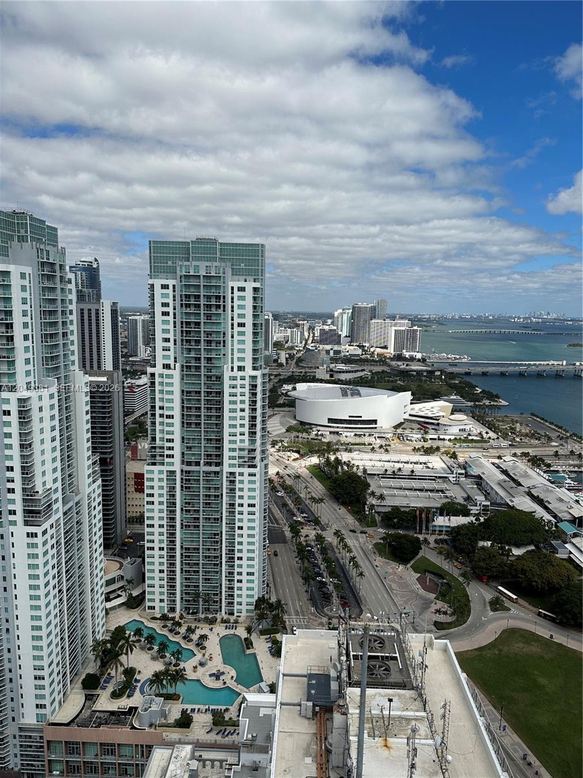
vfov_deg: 71.6
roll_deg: -1.6
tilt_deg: -6.5
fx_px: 539
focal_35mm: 24
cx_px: 292
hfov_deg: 56.8
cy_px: 389
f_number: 1.78
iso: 80
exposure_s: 1/8929
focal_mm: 6.86
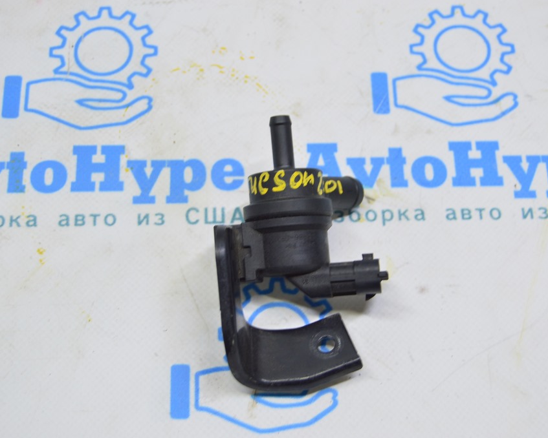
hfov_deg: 27.9
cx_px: 290
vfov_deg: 22.5
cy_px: 219
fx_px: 1103
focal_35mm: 68
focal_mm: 40
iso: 400
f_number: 5.6
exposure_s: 1/20
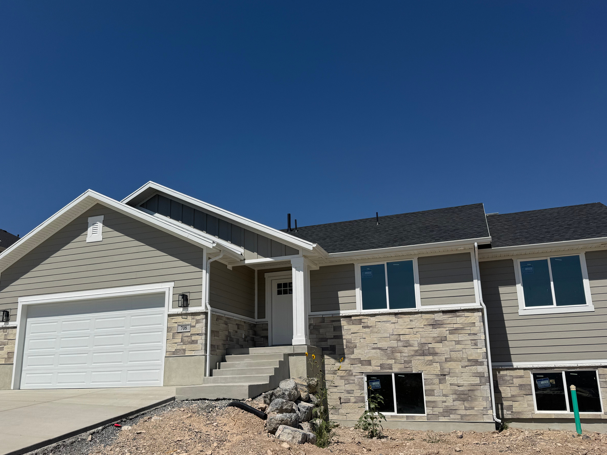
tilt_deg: +15.7
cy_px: 254
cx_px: 283
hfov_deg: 61.6
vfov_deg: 48.1
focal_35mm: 29
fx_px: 508
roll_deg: +0.6
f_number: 1.78
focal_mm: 6.76
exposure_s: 1/10417
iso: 80
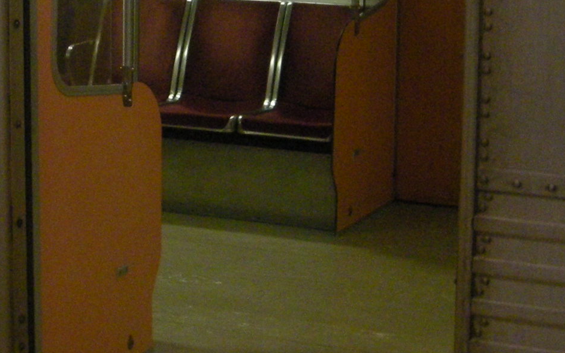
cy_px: -9
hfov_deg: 20.2
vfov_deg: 12.6
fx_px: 1570
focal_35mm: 102
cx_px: 113
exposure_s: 1/51.5
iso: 400
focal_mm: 5.7
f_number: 2.8
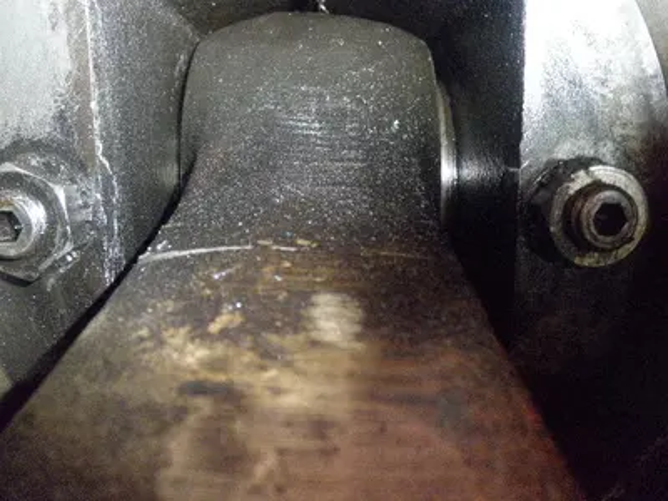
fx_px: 540
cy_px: 250
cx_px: 334
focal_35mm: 28
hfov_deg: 63.4
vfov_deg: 49.7
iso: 1000
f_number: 8.5
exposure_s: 1/30
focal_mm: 5
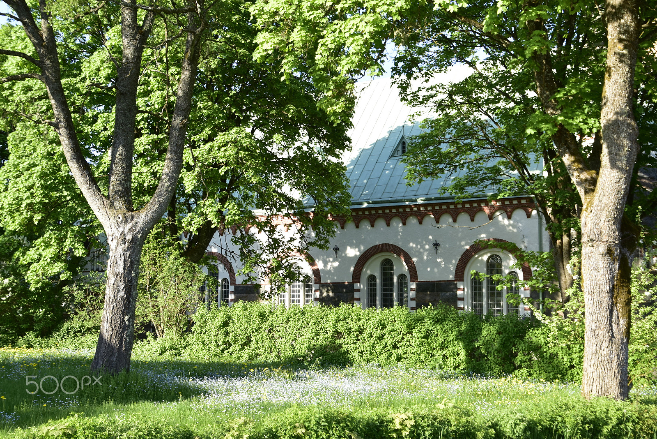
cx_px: 328
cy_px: 220
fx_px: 712
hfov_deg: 49.5
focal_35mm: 39
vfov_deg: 34.2
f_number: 6.3
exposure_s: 1/160
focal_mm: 26
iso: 250
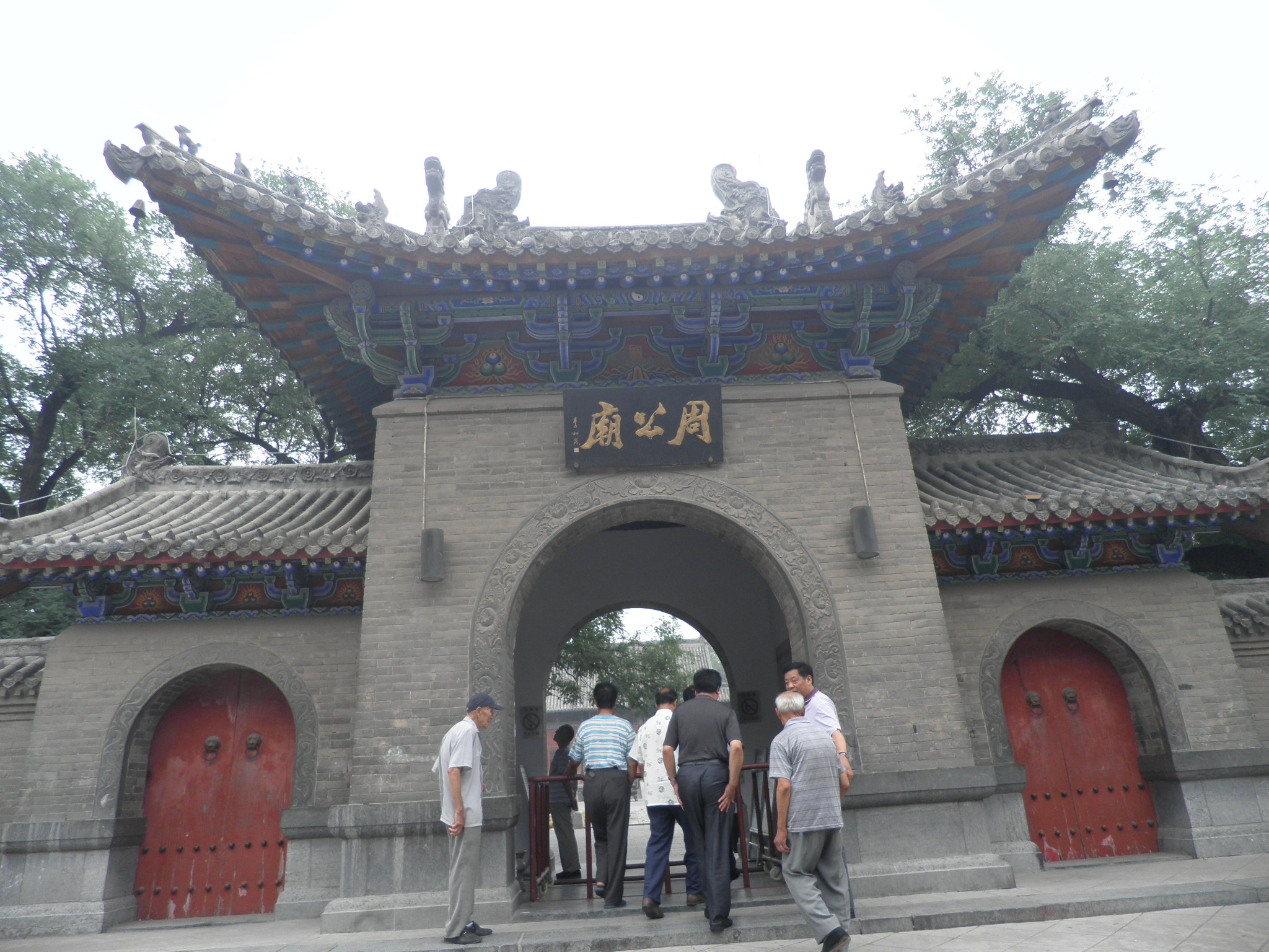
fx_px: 880
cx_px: 634
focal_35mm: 24
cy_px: 476
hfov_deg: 71.6
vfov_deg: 56.8
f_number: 3.3
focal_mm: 4.3
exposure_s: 1/125
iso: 64
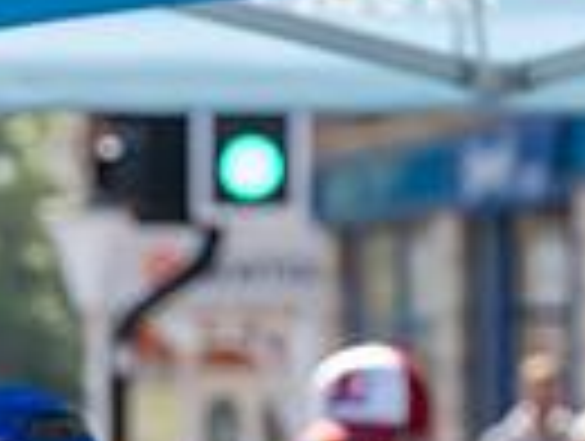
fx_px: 6806
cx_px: -428
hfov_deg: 4.9
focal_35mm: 402
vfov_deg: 3.7
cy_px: 731
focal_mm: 94
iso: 640
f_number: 6.3
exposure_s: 1/1000
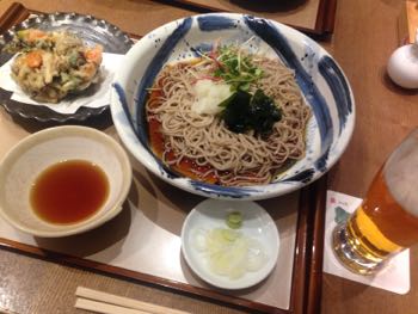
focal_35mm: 33
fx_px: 399
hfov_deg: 55.3
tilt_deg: -55.5
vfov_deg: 43.0
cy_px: 157
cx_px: 209
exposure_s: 1/20
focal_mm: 4.12
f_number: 2.4
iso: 100
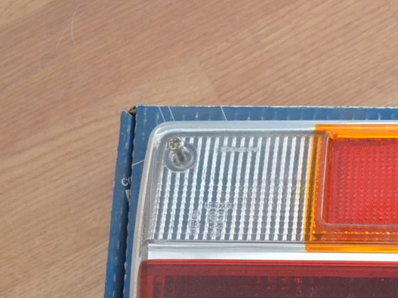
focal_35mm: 107
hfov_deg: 17.7
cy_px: 290
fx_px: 1233
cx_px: 448
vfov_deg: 13.6
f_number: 4.5
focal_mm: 29
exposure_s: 1/25
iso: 3200
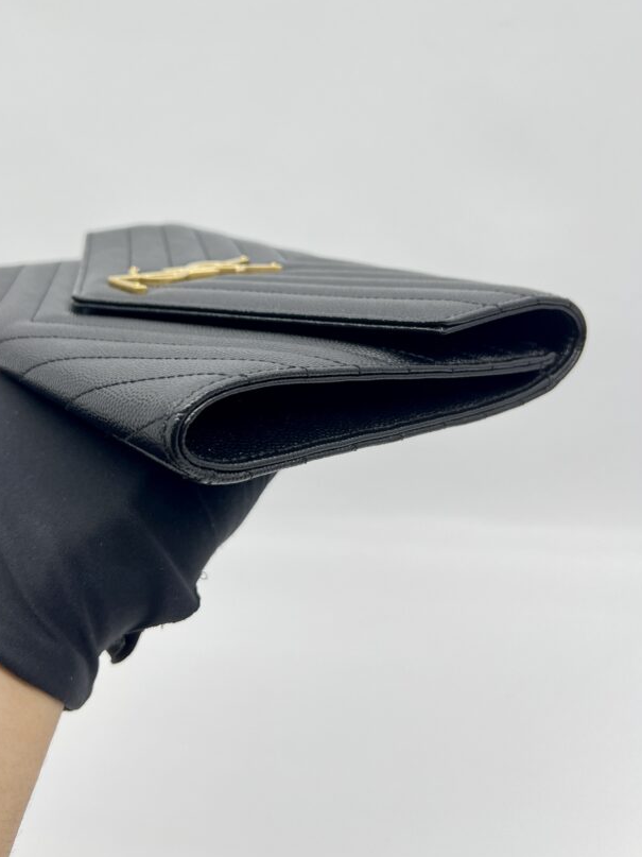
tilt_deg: -21.0
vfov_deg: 55.0
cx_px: 240
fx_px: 816
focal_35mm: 33
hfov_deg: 42.6
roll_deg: +0.8
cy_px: 352
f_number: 1.5
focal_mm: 5.7
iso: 32
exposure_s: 1/105
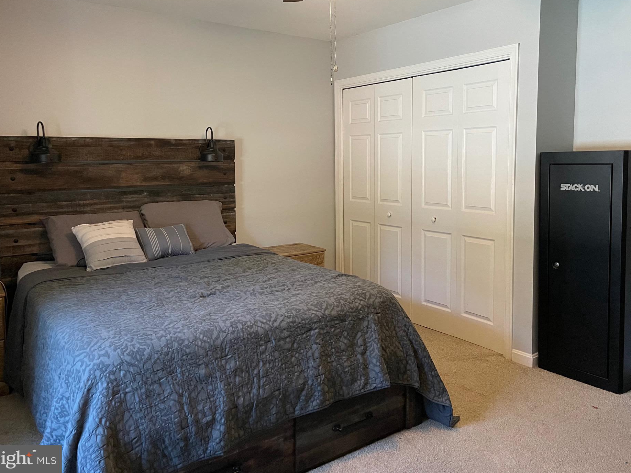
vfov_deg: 48.1
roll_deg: +0.7
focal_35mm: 29
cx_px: 328
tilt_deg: -5.8
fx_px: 529
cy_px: 210
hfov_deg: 61.6
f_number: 1.6
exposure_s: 1/60
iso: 320
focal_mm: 4.2
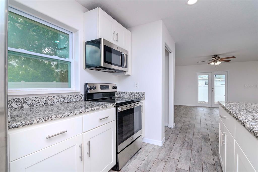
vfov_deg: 72.0
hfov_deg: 95.0
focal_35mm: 16
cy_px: 86
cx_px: 129
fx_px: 118
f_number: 9
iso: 640
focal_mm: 11
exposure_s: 1/200
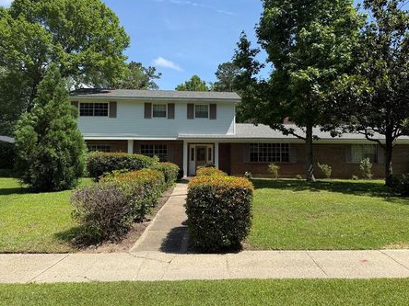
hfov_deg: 65.2
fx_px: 319
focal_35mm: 27
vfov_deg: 51.3
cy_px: 137
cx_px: 226
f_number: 1.78
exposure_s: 1/3425
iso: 80
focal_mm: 6.76
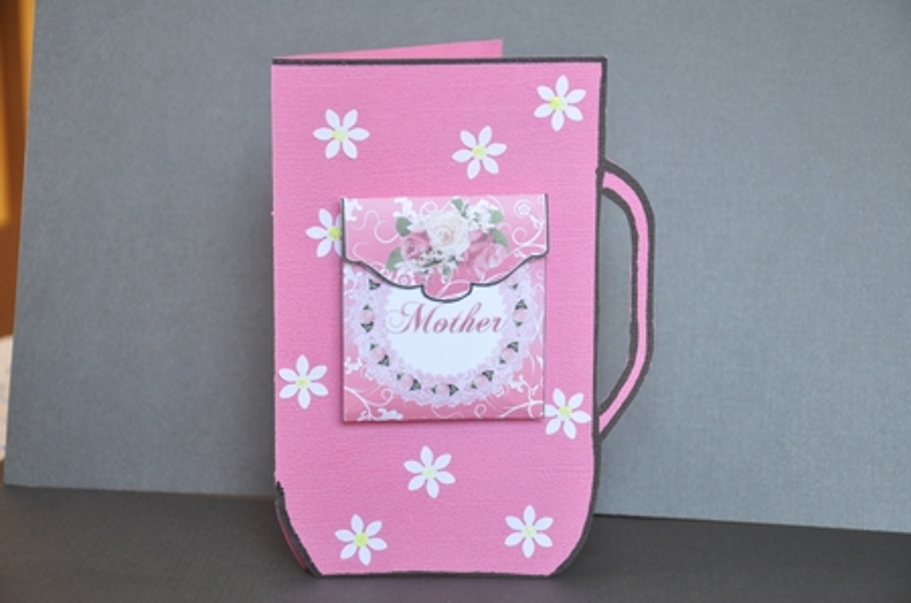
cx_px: 456
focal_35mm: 93
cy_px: 302
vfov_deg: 14.6
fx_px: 2348
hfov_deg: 22.0
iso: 800
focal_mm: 62
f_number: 5.3
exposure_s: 1/50
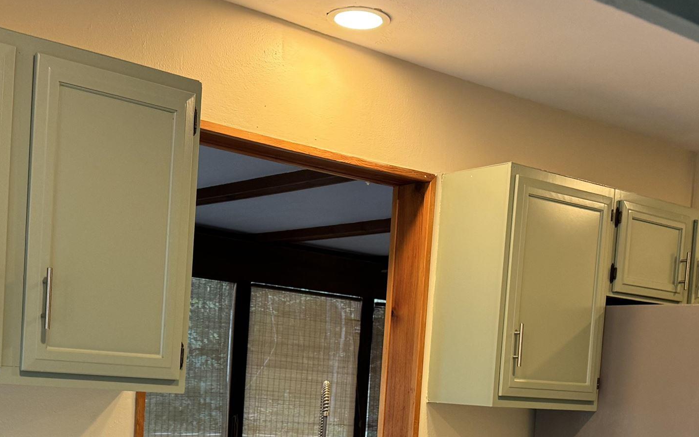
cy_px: 445
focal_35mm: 55
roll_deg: -3.3
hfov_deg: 36.8
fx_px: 1048
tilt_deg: -2.5
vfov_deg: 22.6
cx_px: 305
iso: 160
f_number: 1.78
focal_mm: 6.76
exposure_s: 1/60
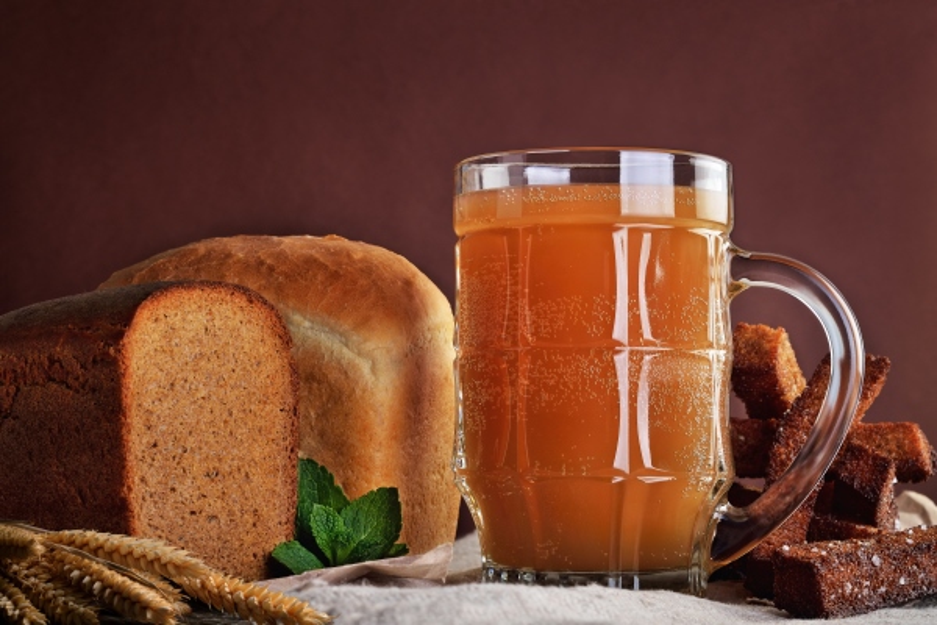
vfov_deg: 18.2
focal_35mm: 75
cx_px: 468
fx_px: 1952
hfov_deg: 27.0
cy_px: 312
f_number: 10
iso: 100
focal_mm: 50
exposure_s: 1/160
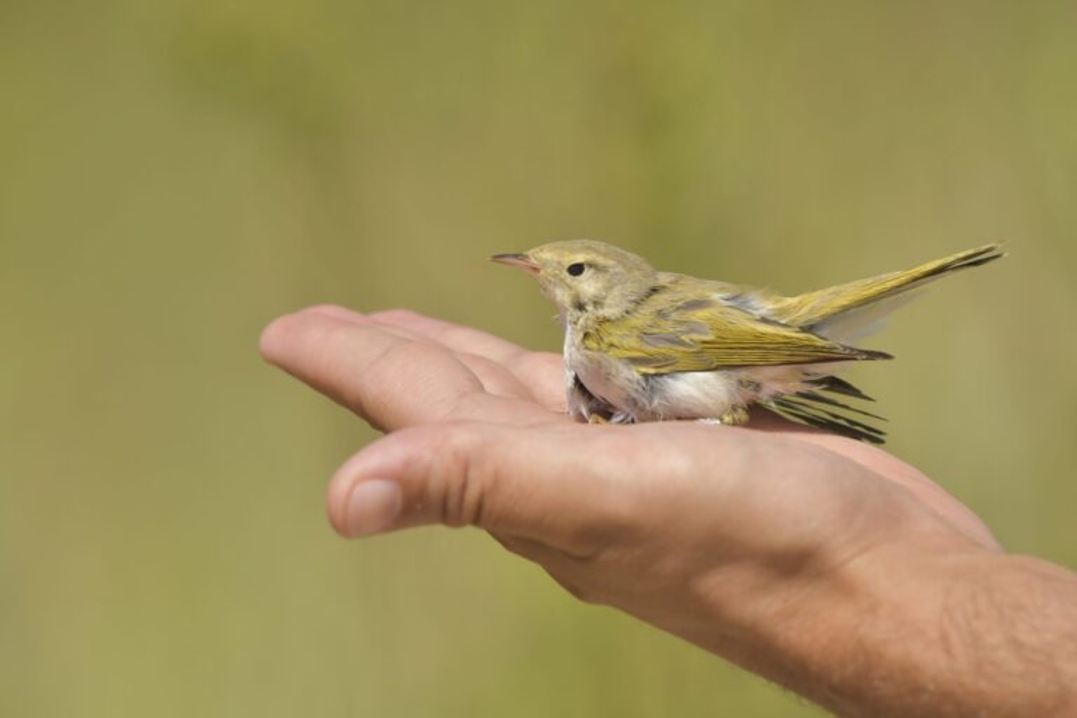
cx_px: 538
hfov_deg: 2.7
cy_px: 359
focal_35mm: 750
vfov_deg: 1.8
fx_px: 22436
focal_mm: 500
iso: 160
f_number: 5.6
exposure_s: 1/1600
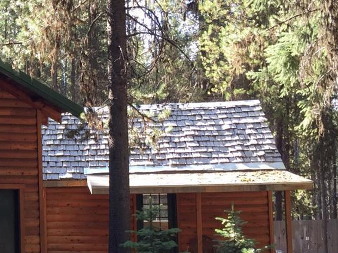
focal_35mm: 77
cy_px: 144
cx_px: -102
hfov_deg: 22.6
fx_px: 751
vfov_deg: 19.1
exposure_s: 1/122
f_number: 2.2
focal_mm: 4.15
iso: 32
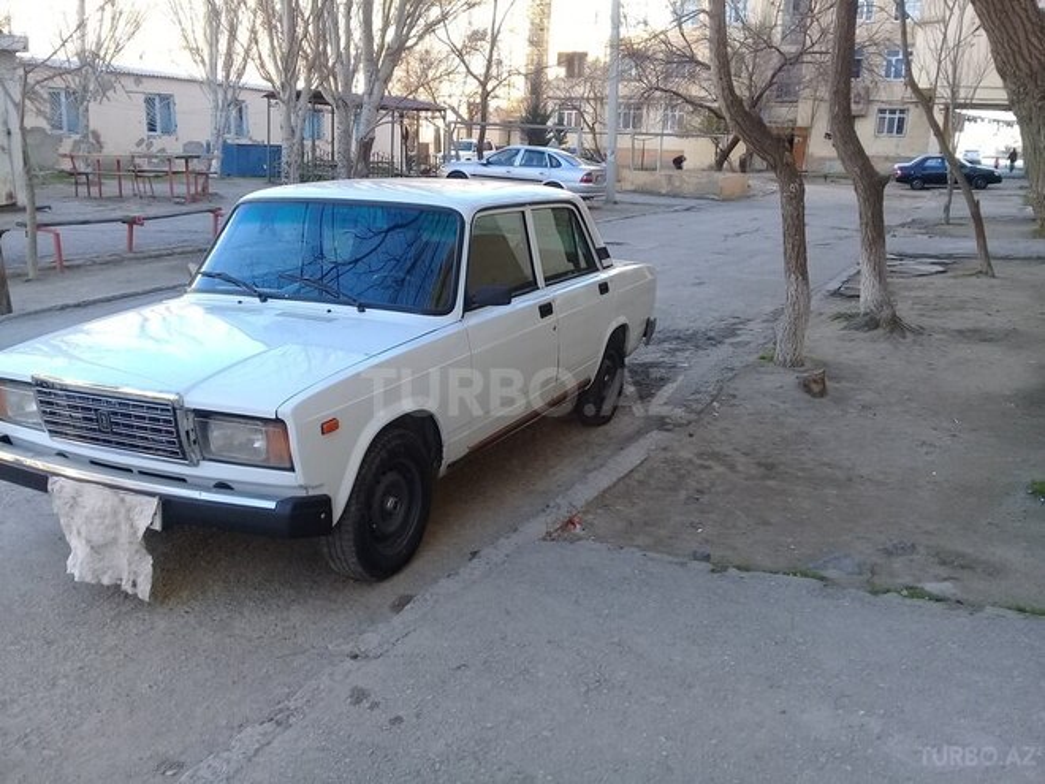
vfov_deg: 45.4
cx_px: 522
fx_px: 936
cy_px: 392
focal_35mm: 31
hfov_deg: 58.4
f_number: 2.2
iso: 50
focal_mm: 3.3
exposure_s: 1/132
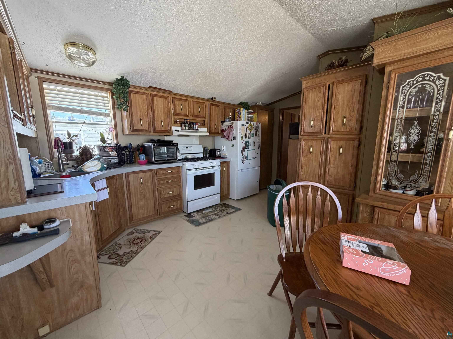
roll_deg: +0.1
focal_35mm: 14
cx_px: 226
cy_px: 170
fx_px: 183
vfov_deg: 85.7
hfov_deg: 102.1
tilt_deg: -9.1
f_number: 2.2
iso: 250
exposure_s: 1/121
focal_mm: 2.22
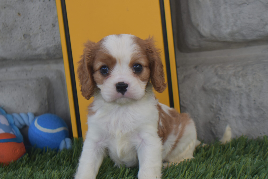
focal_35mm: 92
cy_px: 100
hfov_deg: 22.1
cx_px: 153
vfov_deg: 14.9
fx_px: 685
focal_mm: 48
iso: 200
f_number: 5.3
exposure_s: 1/125
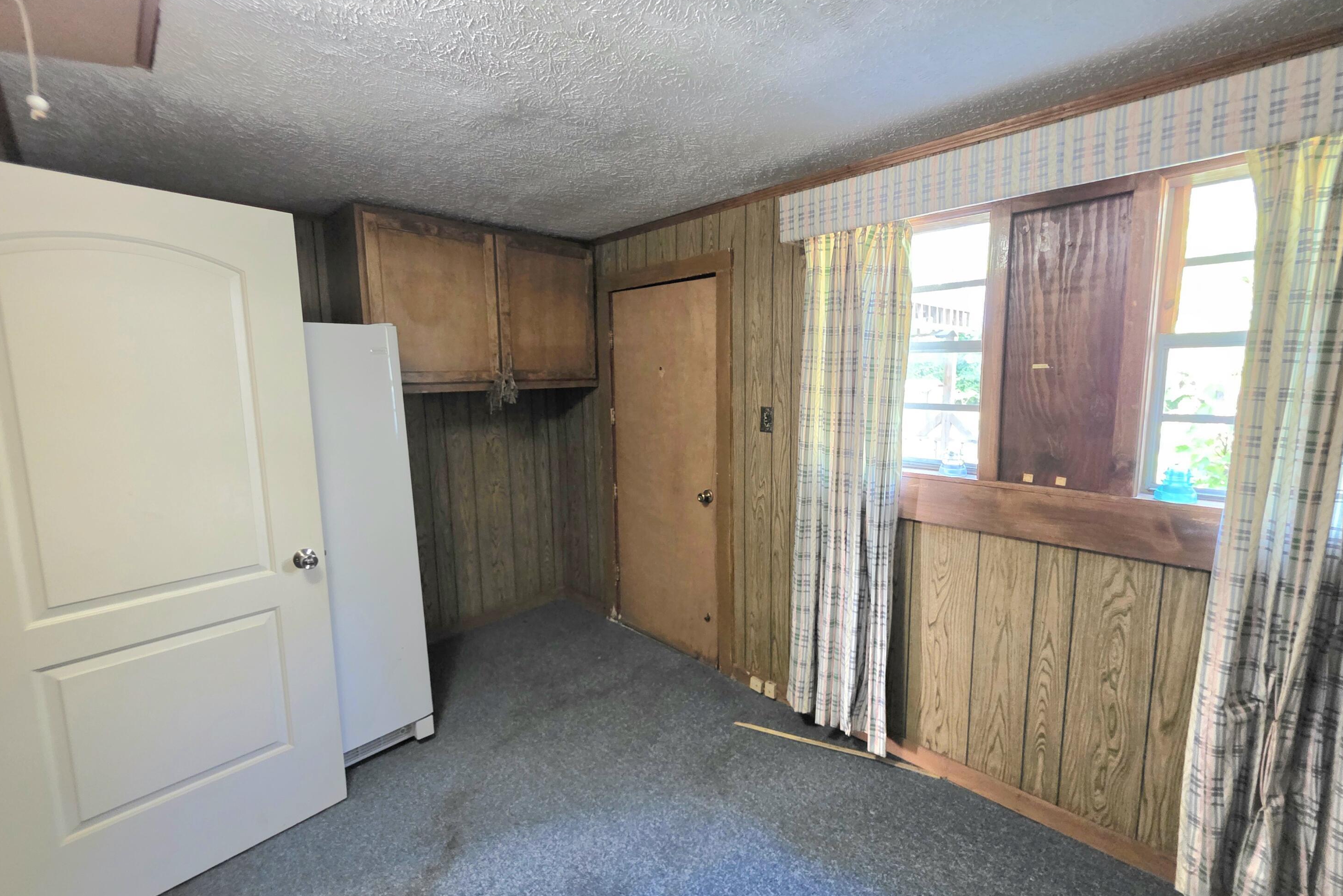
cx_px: 691
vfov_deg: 81.2
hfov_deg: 104.2
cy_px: 456
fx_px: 522
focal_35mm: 14
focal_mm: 2.2
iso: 640
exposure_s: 1/60.2
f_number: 1.9
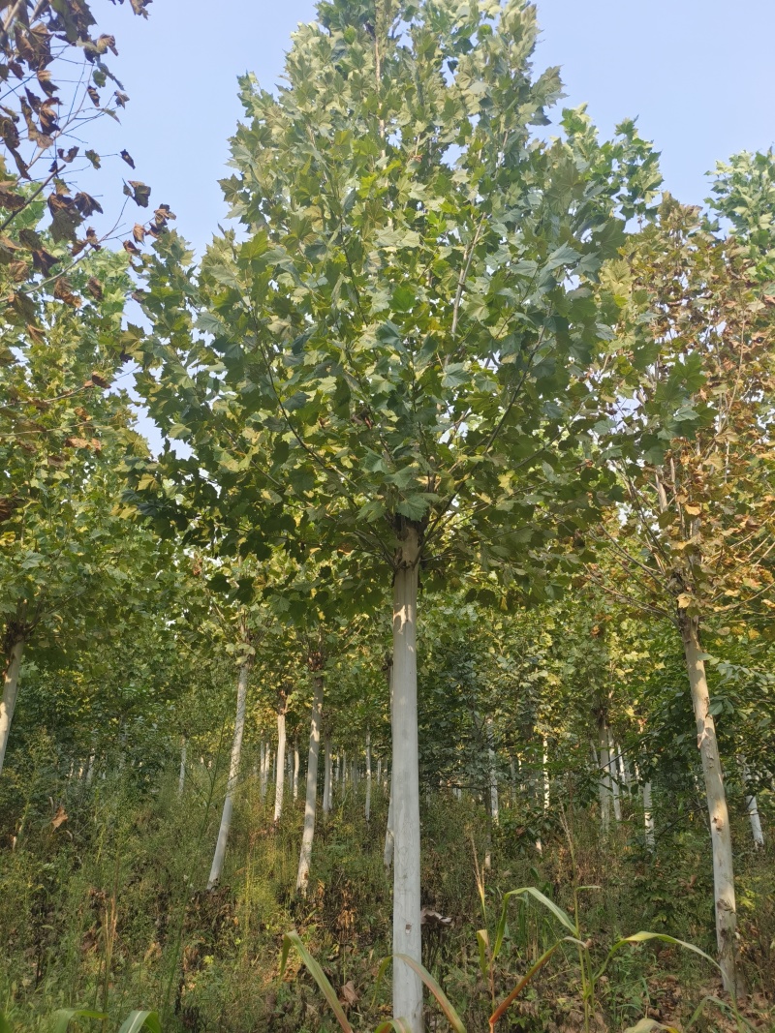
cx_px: 388
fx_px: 687
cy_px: 516
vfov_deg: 73.9
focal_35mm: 23
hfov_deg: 58.9
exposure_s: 1/172
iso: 100
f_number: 1.75
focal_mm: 5.5
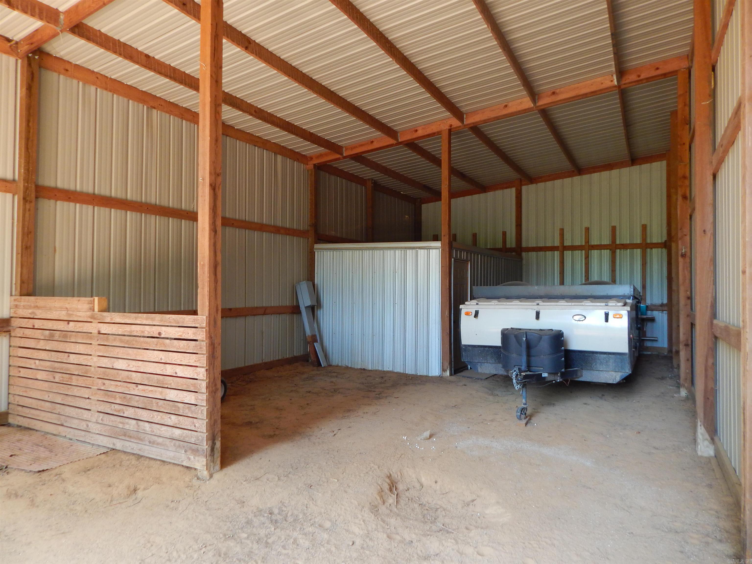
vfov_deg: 61.1
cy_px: 282
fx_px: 478
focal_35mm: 22
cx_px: 376
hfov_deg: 76.4
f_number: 3
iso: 160
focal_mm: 4
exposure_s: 1/30
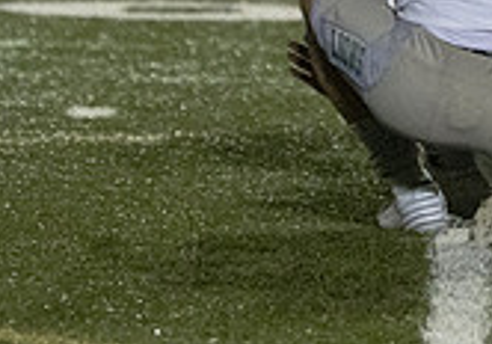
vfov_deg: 1.4
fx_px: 13885
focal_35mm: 1001
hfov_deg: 2.0
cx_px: 573
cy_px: -262
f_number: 5.6
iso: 16000
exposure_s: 1/1000
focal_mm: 247
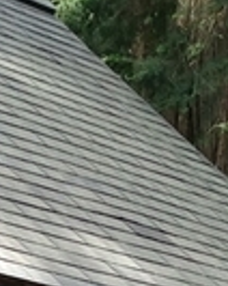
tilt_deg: +3.9
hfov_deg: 5.2
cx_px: 407
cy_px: 634
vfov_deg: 6.4
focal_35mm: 291
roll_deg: +0.0
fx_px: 2460
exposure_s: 1/208
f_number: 2.4
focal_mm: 4.12
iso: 50
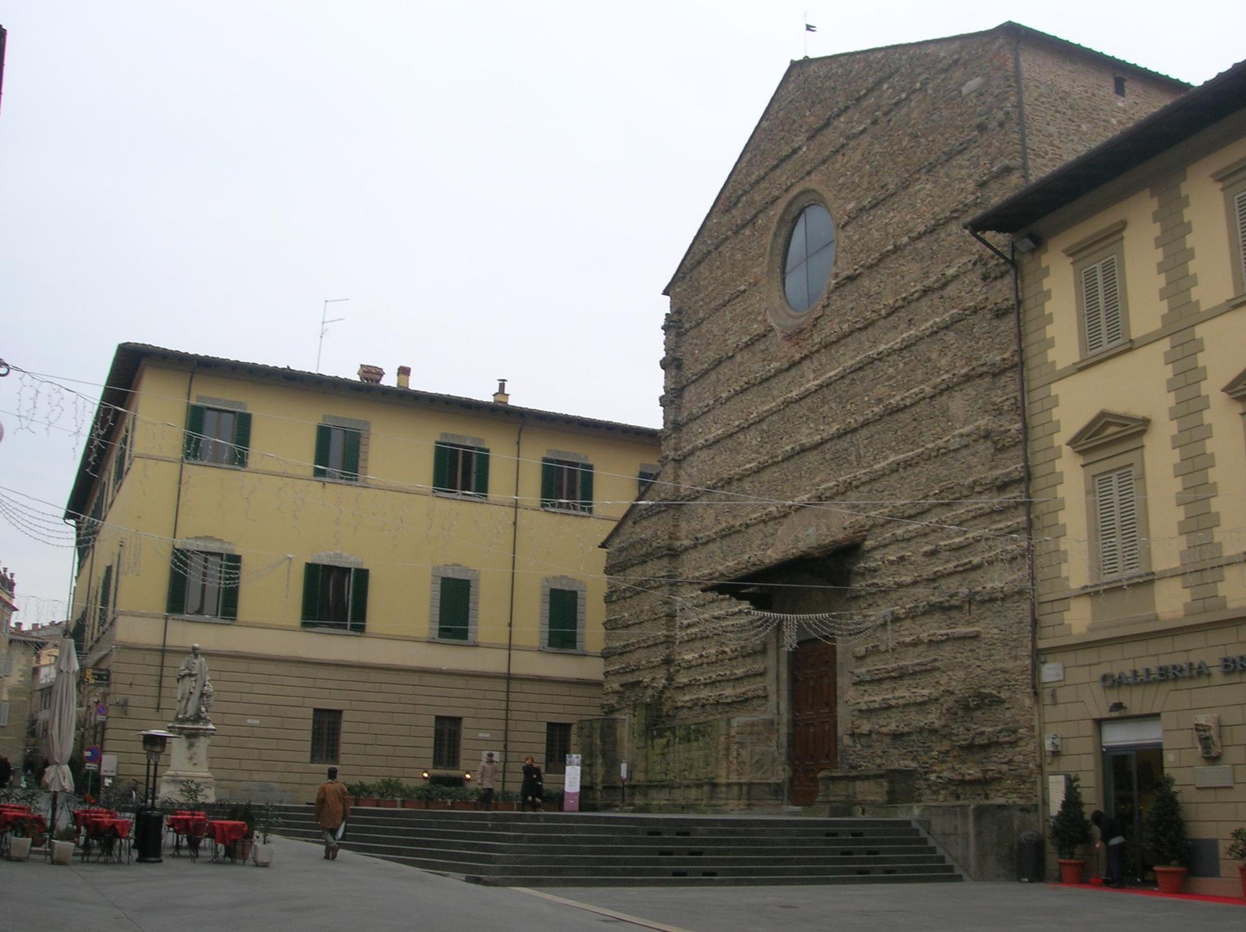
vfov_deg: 39.6
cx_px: 623
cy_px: 466
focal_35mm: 36
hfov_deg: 51.4
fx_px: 1295
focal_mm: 6
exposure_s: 1/64.1
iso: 50
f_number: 4.9
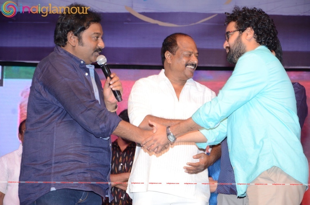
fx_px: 1263
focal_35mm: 147
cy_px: 102
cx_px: 155
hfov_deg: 14.0
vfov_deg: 9.3
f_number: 5.6
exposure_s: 1/125
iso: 1000
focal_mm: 98
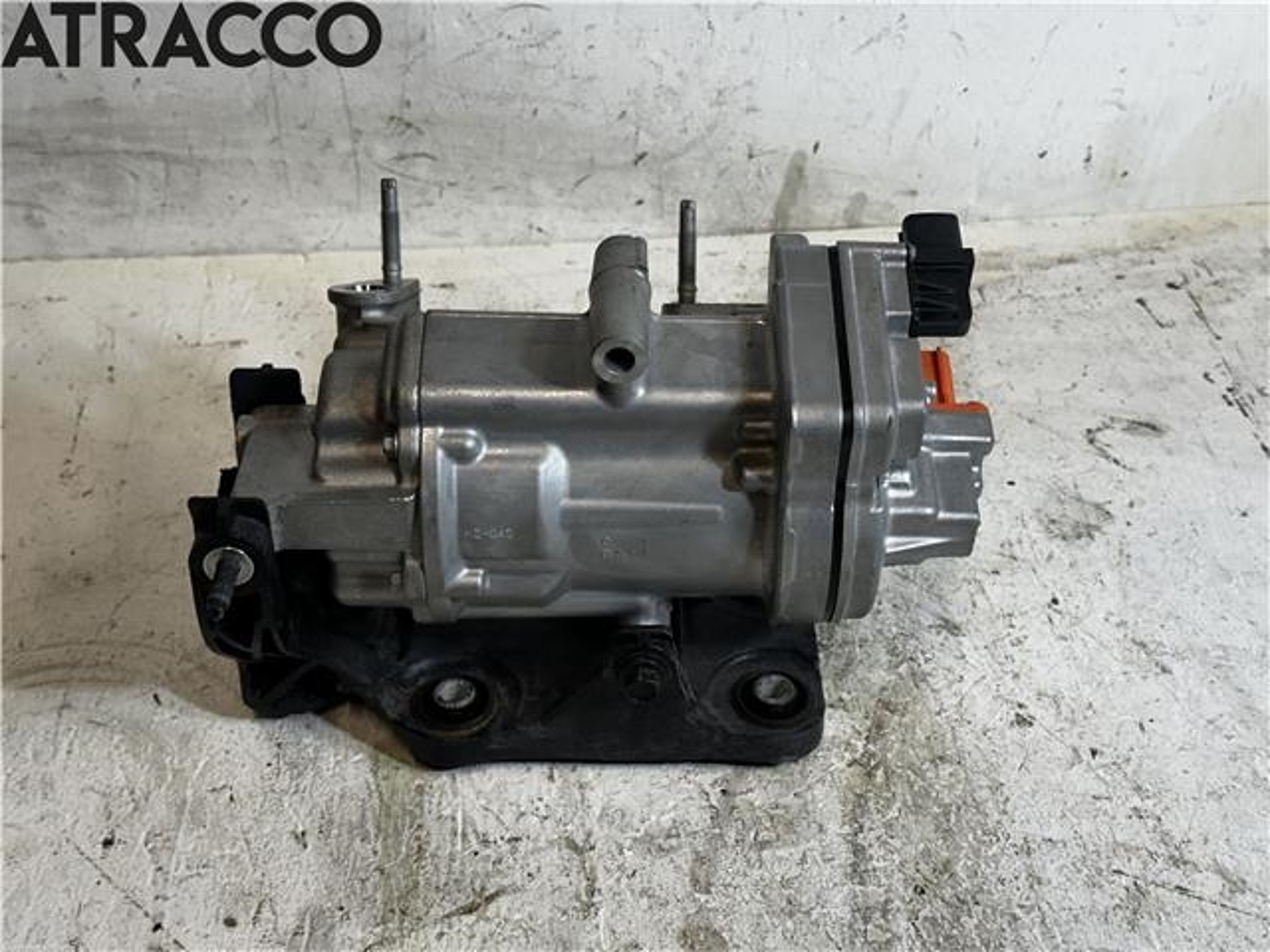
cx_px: 635
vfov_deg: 30.3
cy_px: 476
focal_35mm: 48
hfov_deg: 39.7
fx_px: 1761
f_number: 1.78
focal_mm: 6.86
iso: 80
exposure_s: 1/100
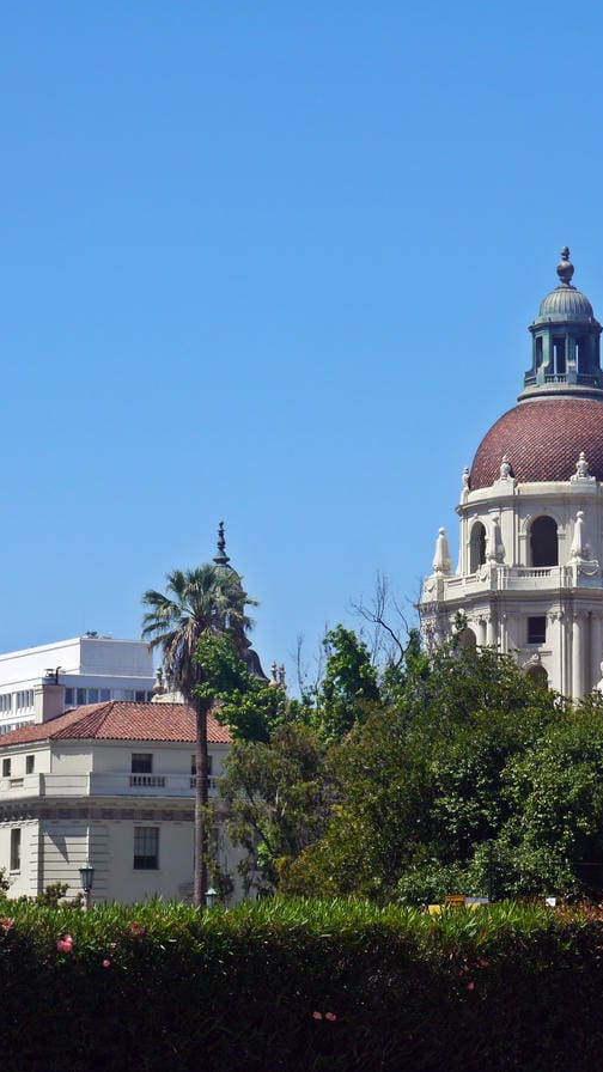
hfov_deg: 11.5
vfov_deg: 20.4
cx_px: 468
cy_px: 536
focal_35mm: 105
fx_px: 2985
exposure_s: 1/400
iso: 160
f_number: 11
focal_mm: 36
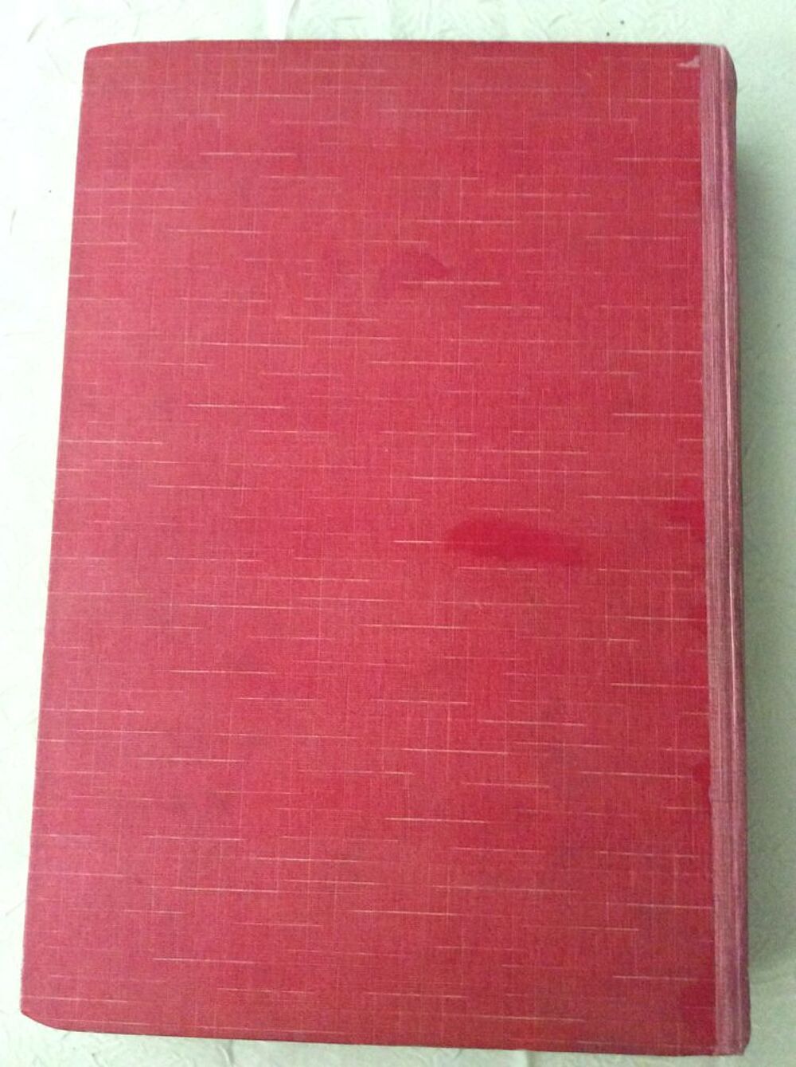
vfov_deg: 56.9
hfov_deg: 44.1
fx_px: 984
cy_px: 534
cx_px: 398
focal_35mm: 32
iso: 400
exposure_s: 1/17
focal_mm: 3.3
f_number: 2.4
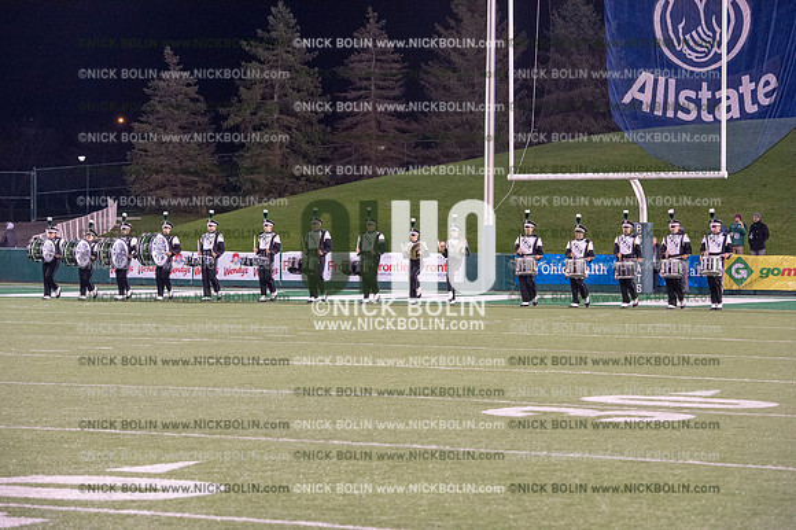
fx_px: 2475
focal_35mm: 112
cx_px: 398
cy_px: 265
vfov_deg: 12.2
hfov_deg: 18.3
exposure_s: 1/400
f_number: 5.6
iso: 6400
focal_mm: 112
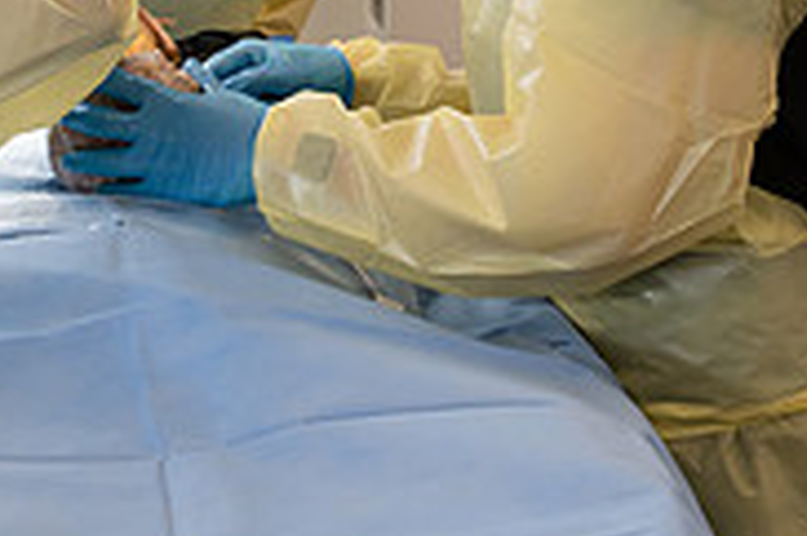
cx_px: 235
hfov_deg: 17.7
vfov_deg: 11.6
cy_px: -171
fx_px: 2576
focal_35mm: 115
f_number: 4.5
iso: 500
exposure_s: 1/200
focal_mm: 36
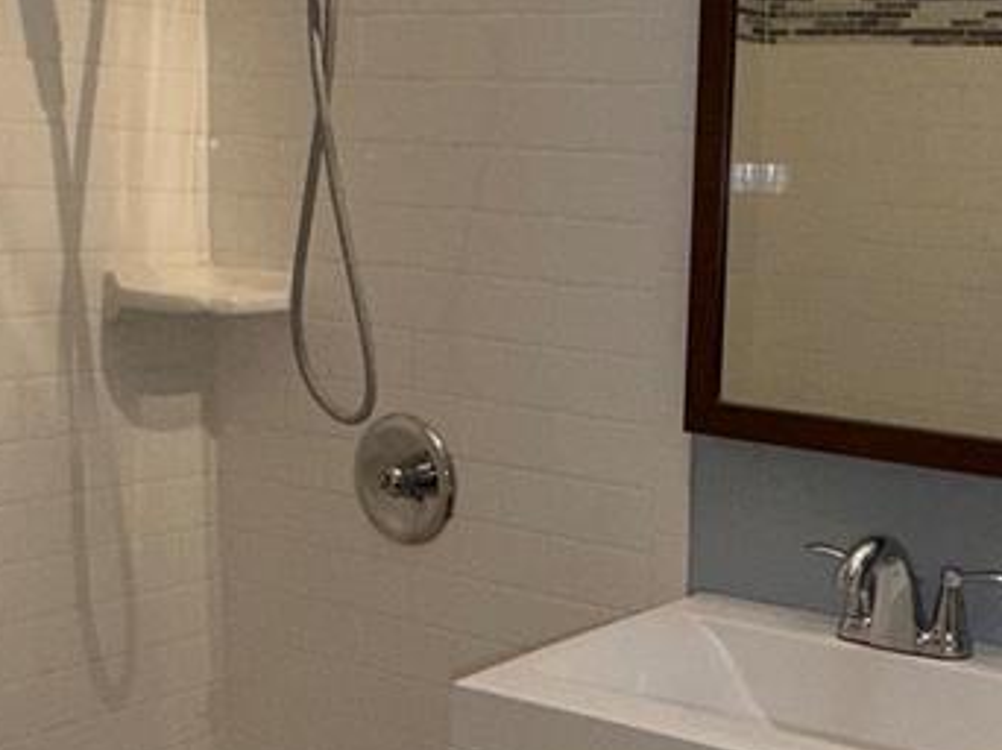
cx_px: 776
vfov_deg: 24.6
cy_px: 545
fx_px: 1707
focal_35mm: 59
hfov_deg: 32.0
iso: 50
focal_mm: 2.22
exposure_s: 1/120
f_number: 2.2
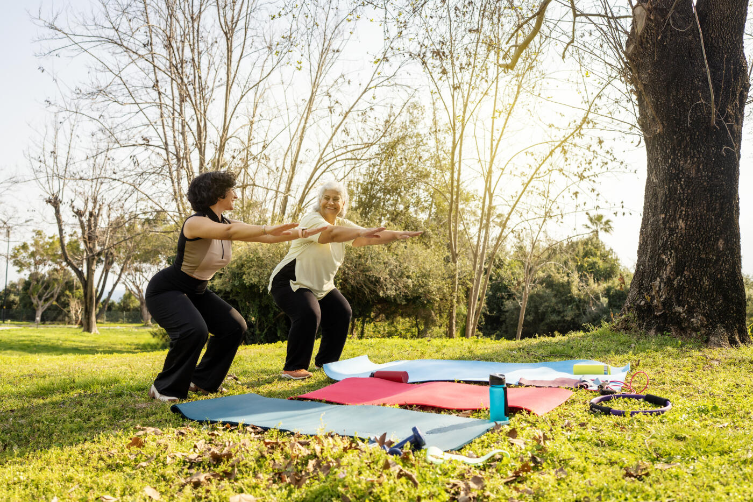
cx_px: 376
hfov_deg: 54.4
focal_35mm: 35
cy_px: 251
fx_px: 732
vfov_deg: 37.8
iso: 250
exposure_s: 1/1250
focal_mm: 35
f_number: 3.5
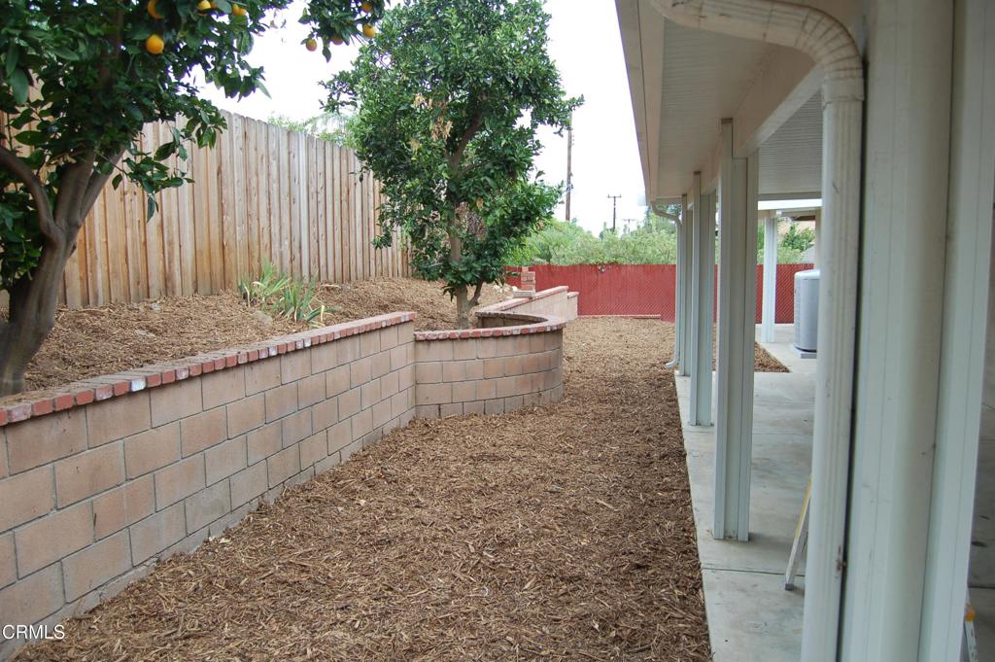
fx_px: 746
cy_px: 331
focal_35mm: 27
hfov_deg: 67.4
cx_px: 498
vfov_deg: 47.9
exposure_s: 1/200
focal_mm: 18
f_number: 7.1
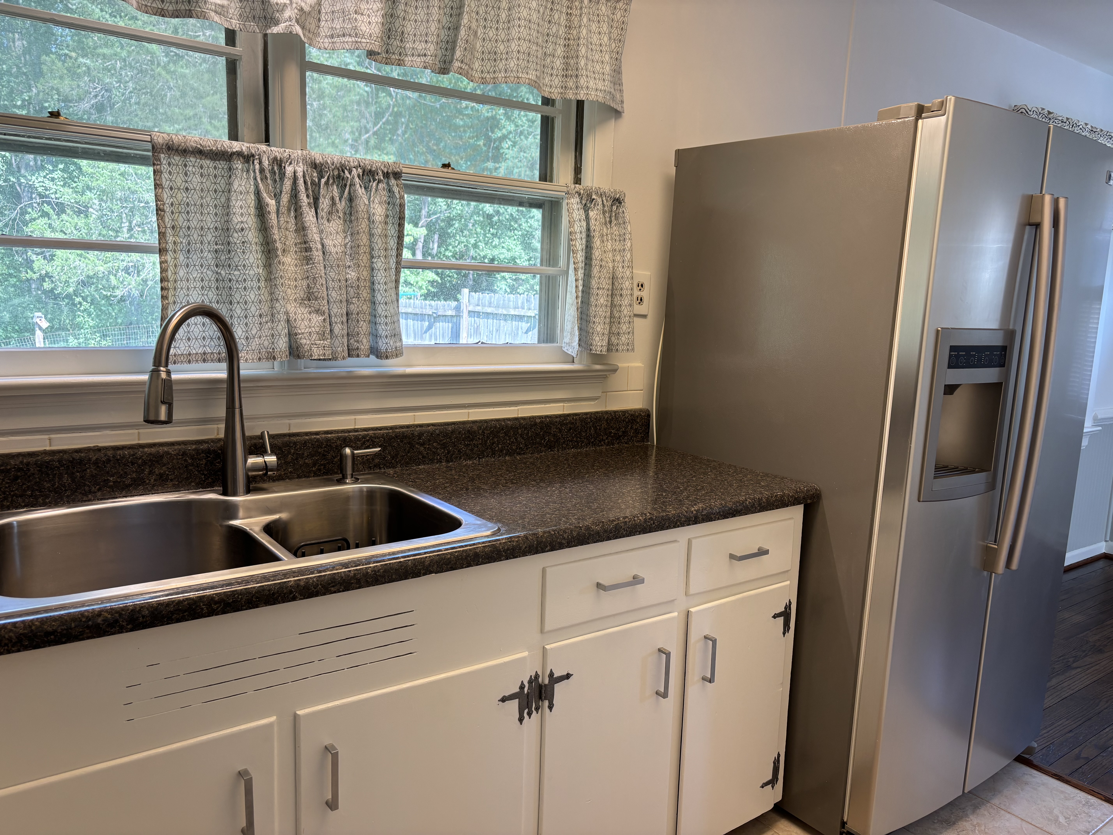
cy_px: 418
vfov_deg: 53.1
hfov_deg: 67.3
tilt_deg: -9.2
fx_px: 836
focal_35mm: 26
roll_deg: -2.2
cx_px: 556
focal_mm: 5.96
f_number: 1.6
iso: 64
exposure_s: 1/120
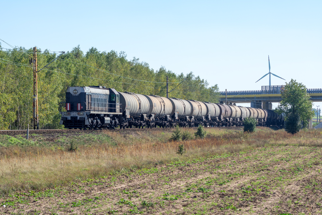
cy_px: 108
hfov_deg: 16.7
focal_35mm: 123
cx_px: 161
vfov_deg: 11.1
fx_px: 1100
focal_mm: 82
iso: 125
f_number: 8
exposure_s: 1/320
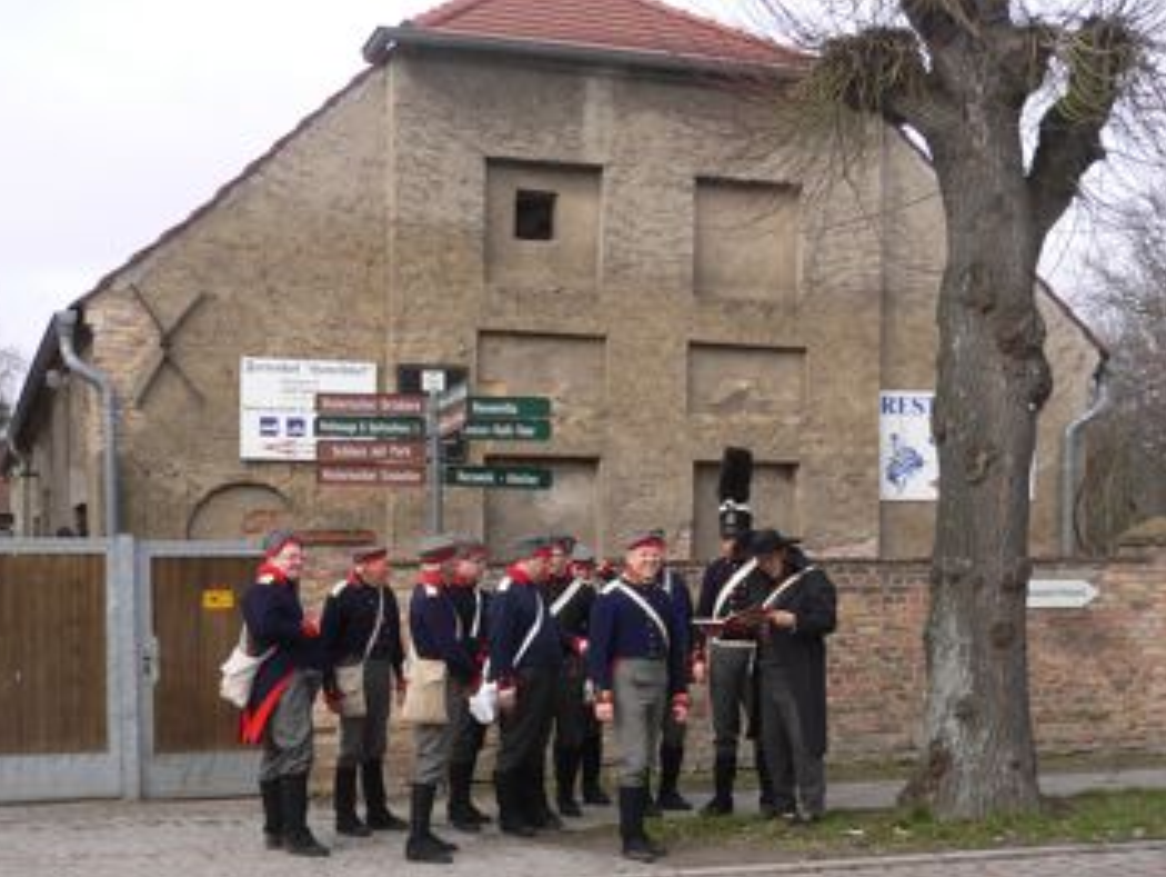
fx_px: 1213
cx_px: 573
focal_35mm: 36
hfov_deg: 51.3
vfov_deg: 39.7
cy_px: 447
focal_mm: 5.8
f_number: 2.8
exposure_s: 1/500
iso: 80
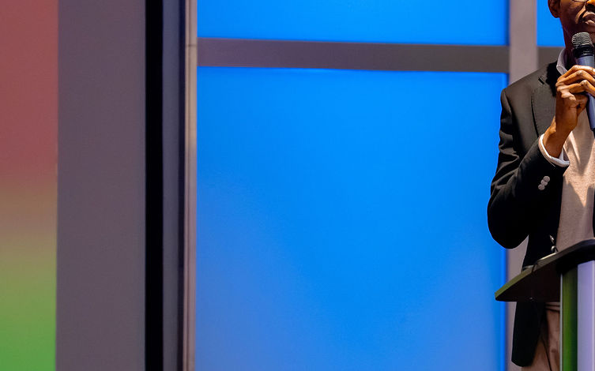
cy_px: 180
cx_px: 468
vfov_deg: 3.0
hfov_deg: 4.8
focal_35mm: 436
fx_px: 7067
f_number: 2.8
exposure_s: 1/250
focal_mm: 200
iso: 2500
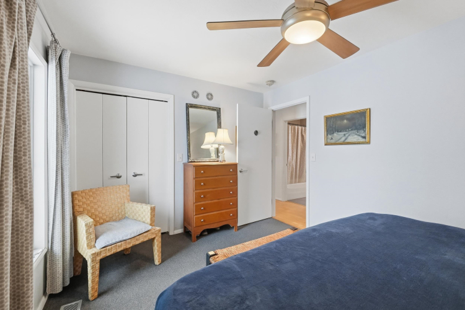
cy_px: 155
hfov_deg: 100.4
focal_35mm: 15
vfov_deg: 77.3
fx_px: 194
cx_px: 232
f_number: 4
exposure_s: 1/1000
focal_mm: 10
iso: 800
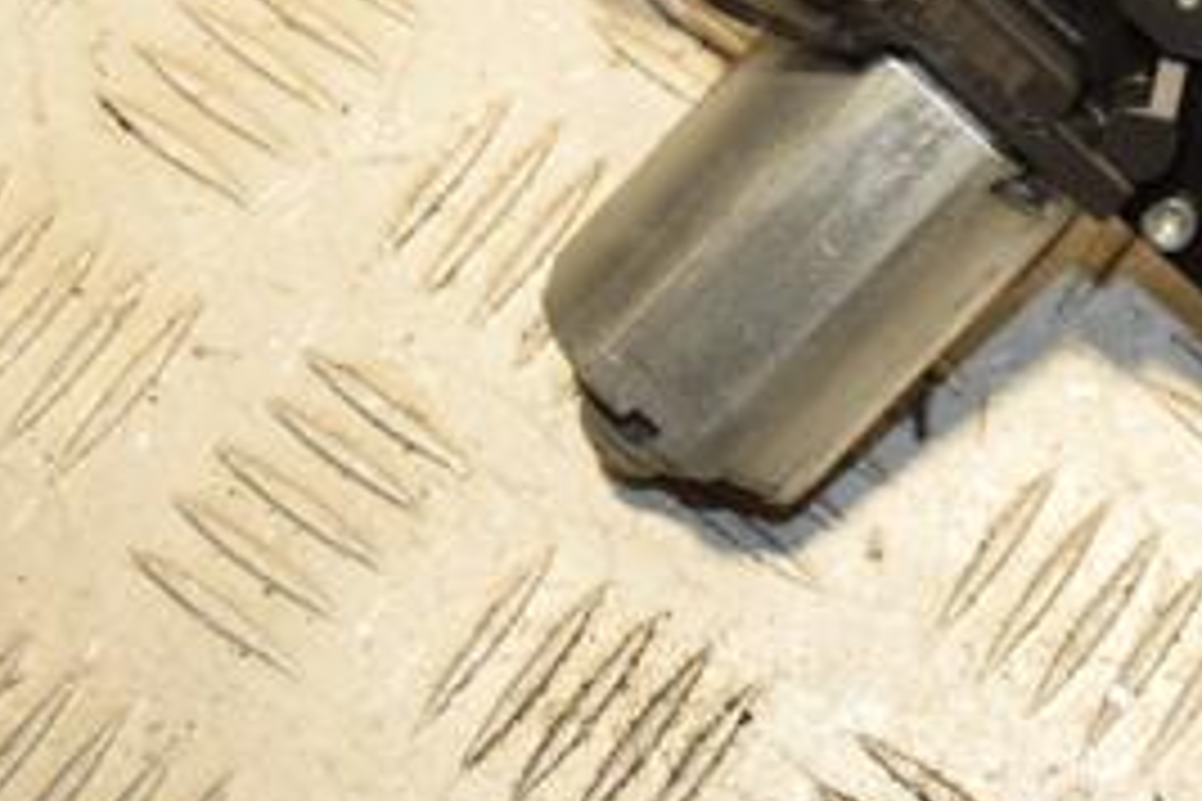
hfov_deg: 15.6
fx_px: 4273
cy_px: -36
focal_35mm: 128
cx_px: 1333
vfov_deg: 10.6
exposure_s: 1/200
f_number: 5
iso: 800
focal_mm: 38
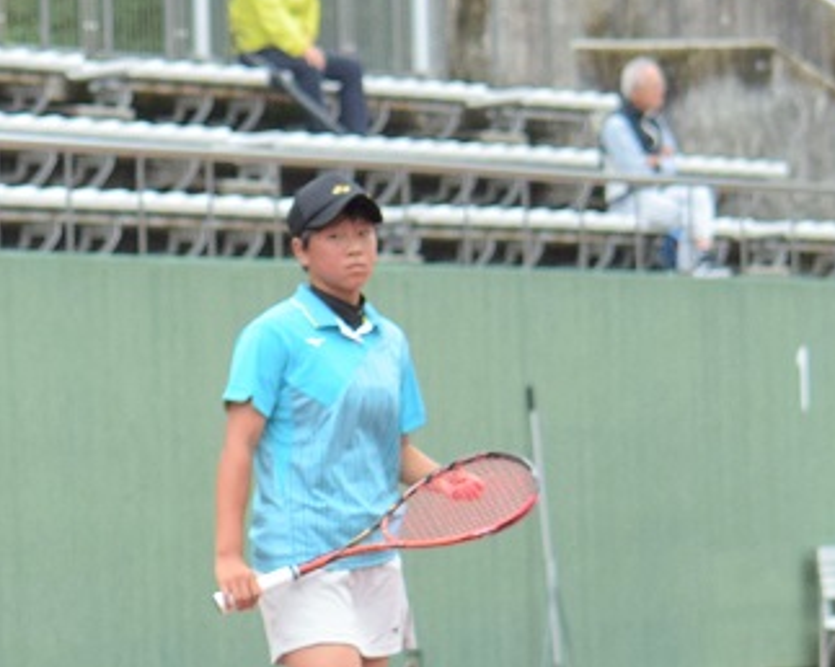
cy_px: 662
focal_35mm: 340
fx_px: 8397
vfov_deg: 4.5
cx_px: -284
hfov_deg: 5.7
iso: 1250
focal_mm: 78
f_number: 4.5
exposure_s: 1/1250
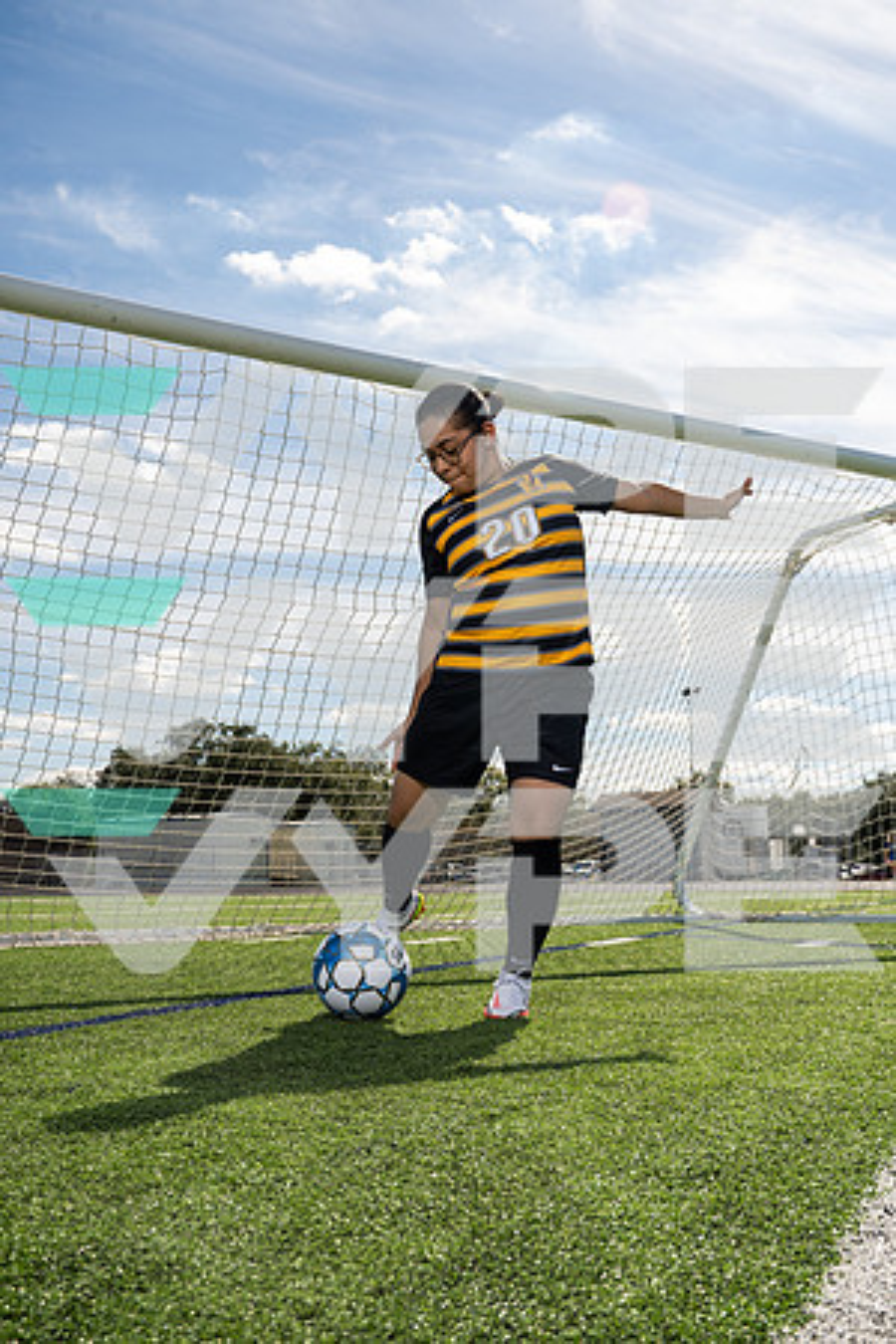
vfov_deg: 51.9
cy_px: 672
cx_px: 448
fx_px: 1381
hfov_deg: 35.9
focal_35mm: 37
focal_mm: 37
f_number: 8
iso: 100
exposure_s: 1/250
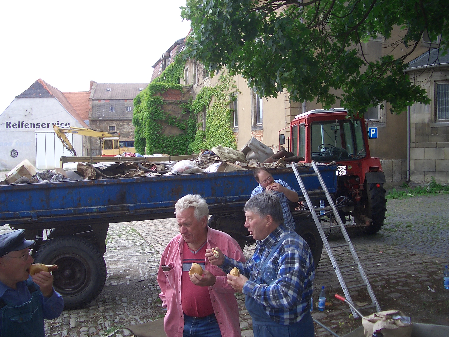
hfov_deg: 52.6
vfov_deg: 40.7
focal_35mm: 35
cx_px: 224
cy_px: 168
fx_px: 454
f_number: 2.6
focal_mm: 5.8
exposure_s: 1/320
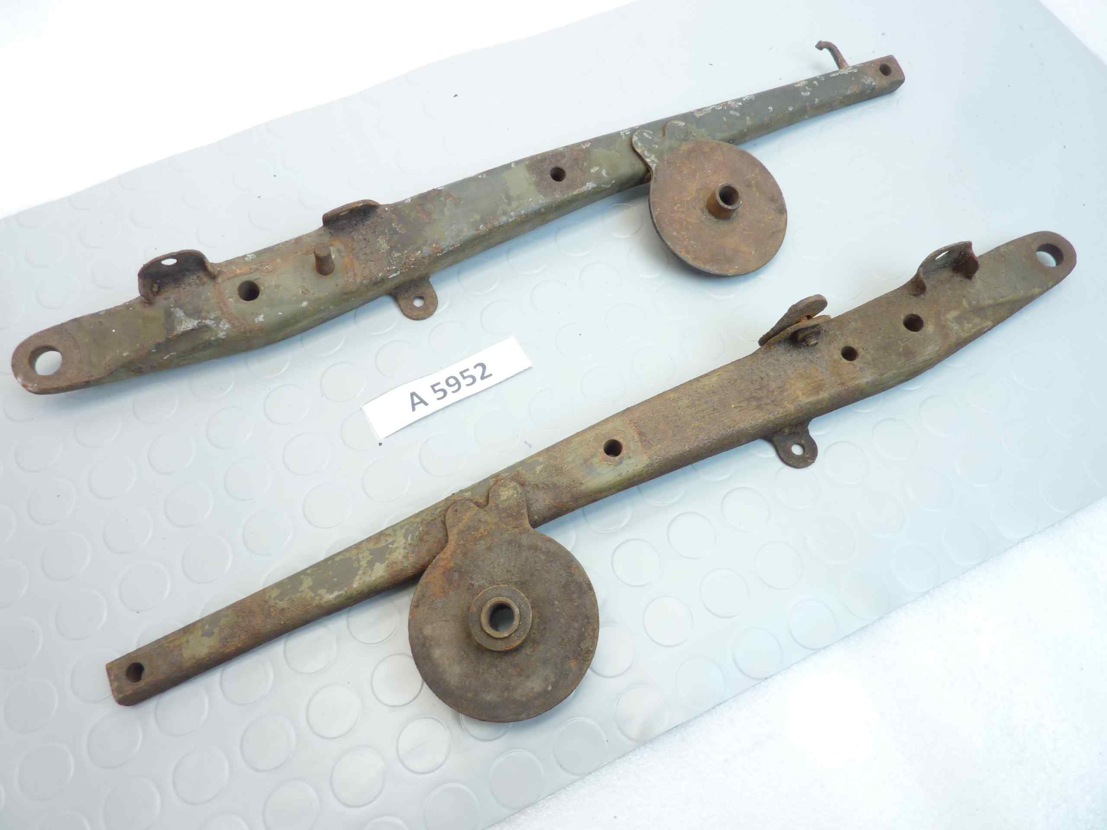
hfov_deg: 69.4
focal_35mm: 25
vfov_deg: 54.9
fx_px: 799
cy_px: 415
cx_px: 554
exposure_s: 1/10
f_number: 3.3
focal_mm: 4.1
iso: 80
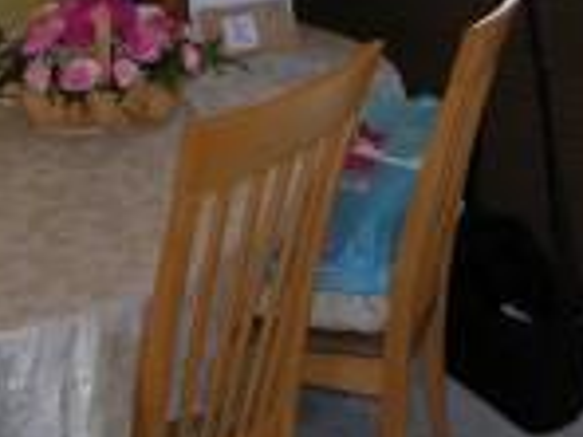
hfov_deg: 25.0
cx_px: 343
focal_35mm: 78
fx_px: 1314
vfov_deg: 18.4
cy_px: -4
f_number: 2.6
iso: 50
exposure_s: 1/45
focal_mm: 6.1
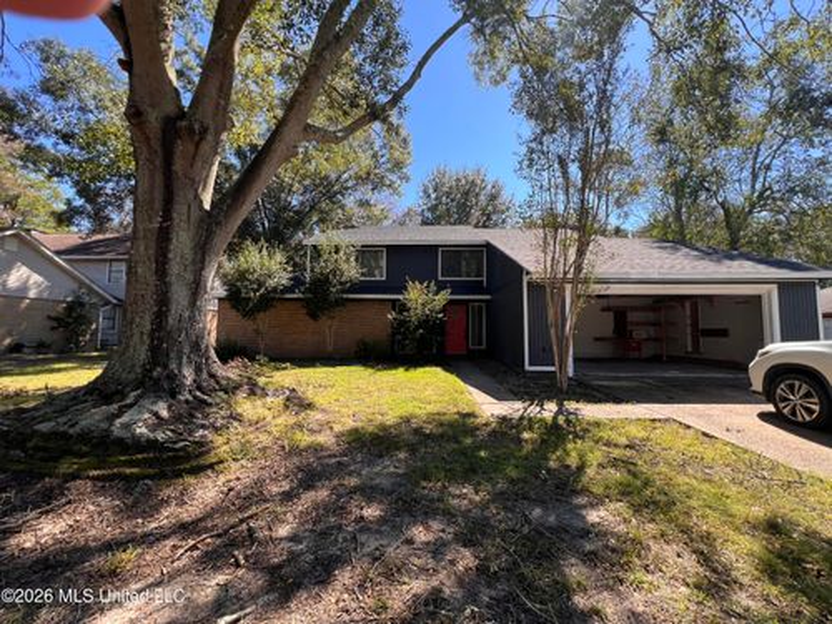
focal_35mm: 13
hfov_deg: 106.2
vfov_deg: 89.9
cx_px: 416
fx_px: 312
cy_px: 312
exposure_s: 1/362
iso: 32
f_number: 1.8
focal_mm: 1.57
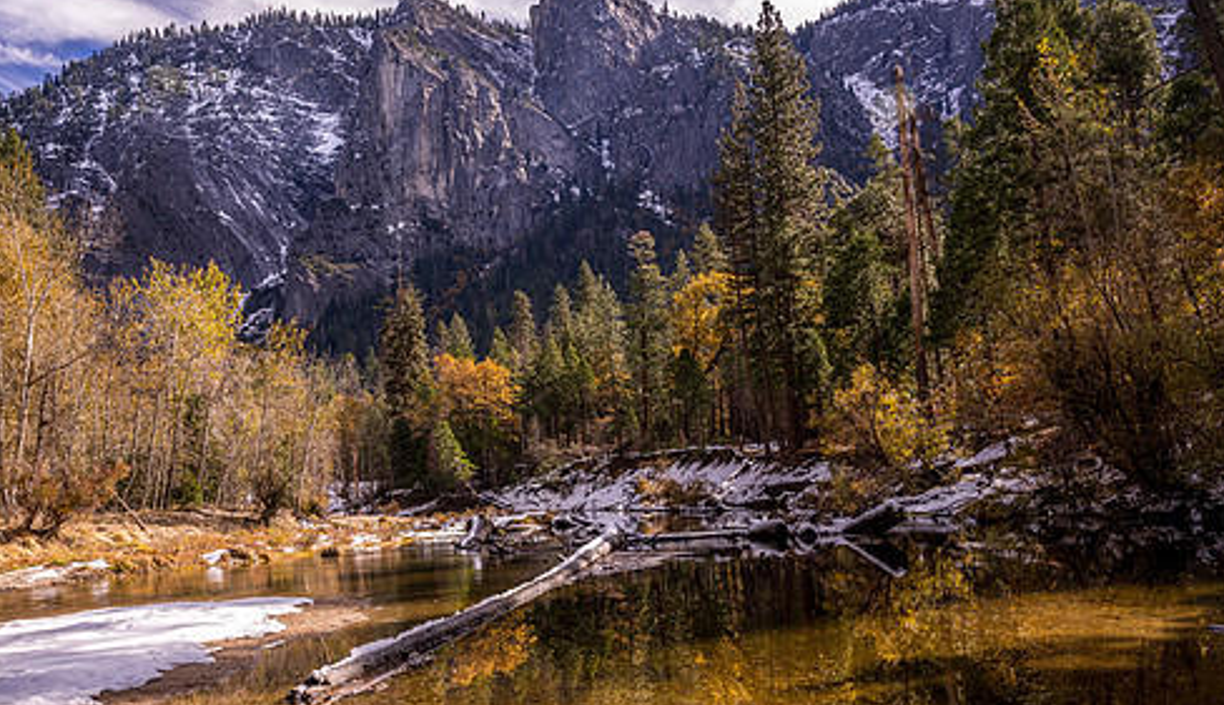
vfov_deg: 38.2
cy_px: 430
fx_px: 1012
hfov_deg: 61.8
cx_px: 489
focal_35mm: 31
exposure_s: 1/40
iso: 64
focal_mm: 24
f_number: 8
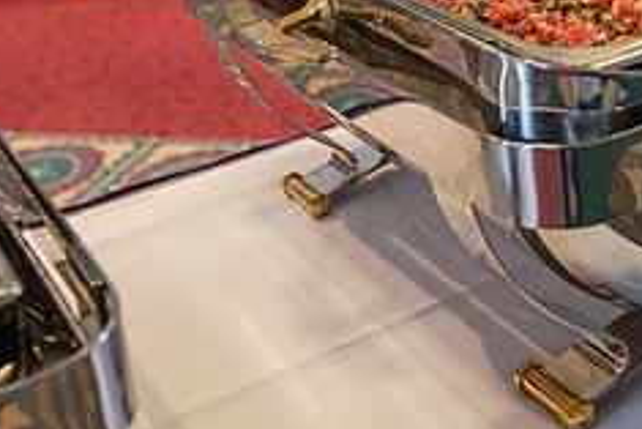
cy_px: 67
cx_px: 530
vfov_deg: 19.5
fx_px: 1231
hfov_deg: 28.5
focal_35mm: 69
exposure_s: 1/100
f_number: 3.5
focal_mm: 28
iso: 500
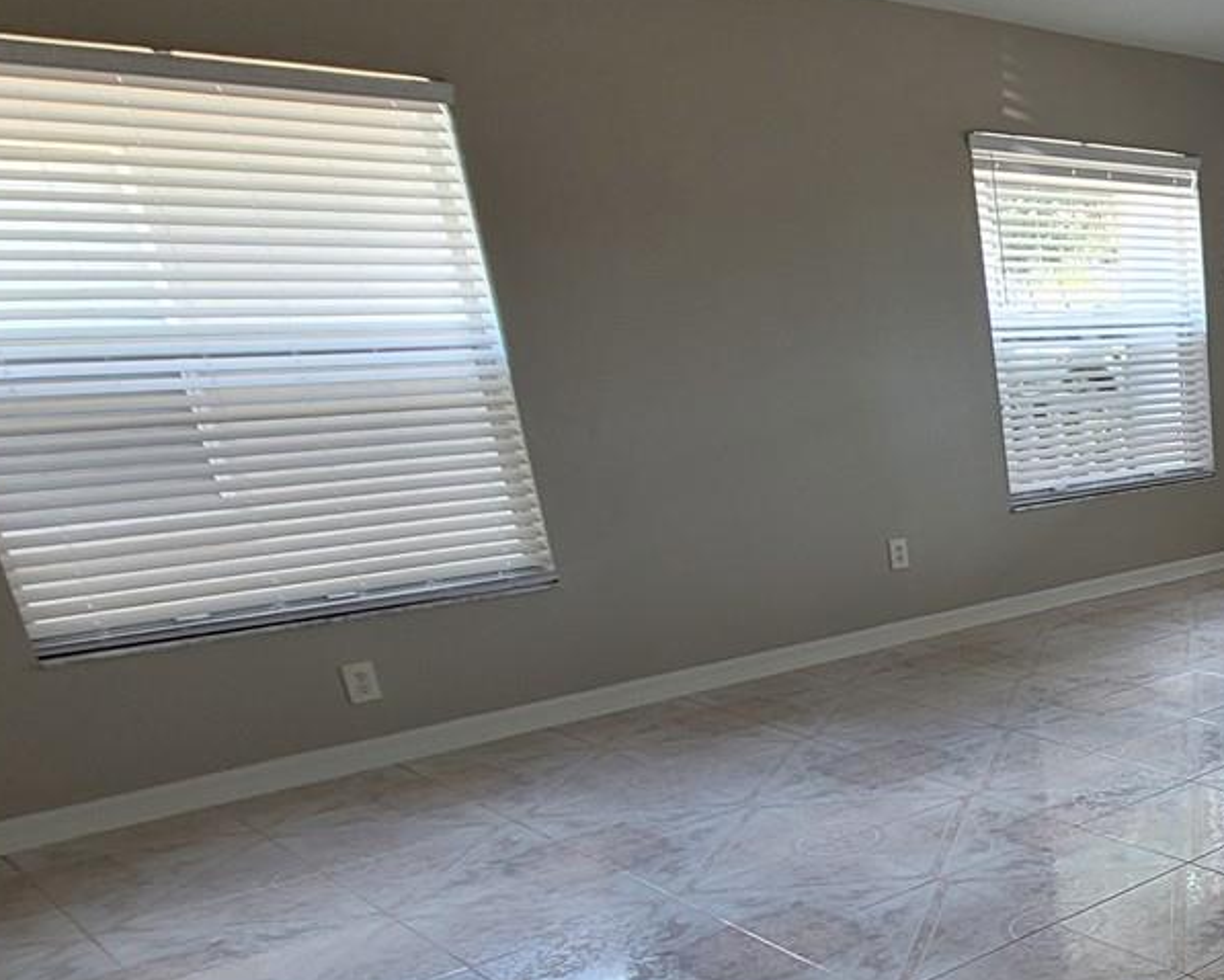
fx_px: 1232
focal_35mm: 34
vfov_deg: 41.4
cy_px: 789
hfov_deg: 39.3
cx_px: 1450
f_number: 2.2
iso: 125
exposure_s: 1/60
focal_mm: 2.2
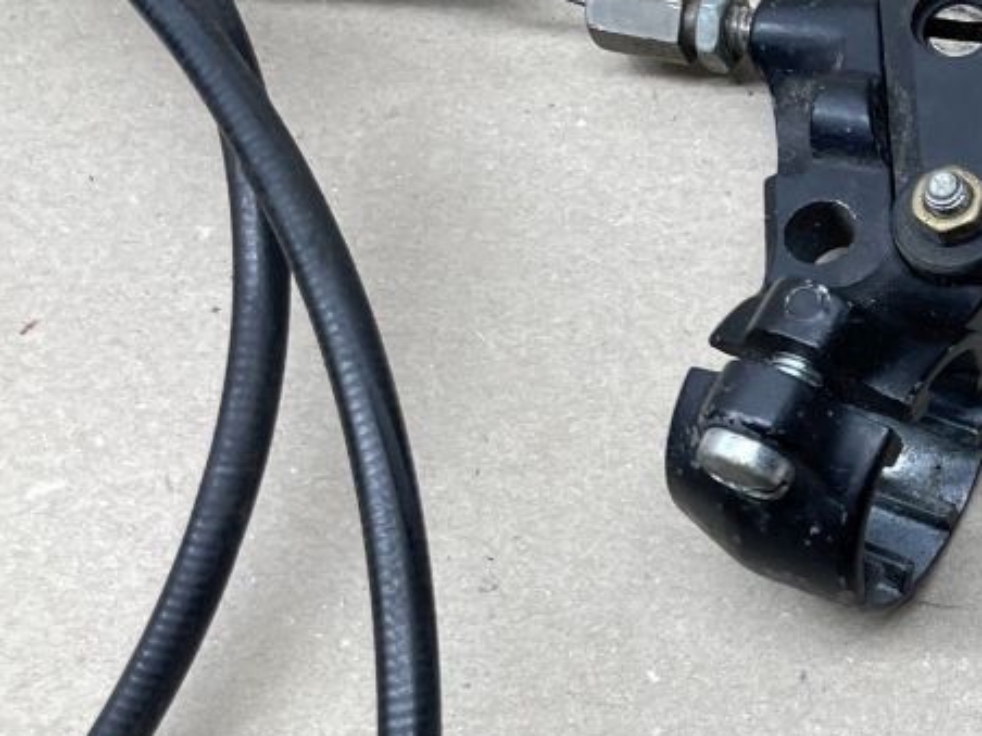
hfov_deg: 24.5
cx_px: 1282
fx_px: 1957
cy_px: 282
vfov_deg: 21.3
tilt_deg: -72.3
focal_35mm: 69
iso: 80
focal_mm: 4.2
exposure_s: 1/100
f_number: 1.6
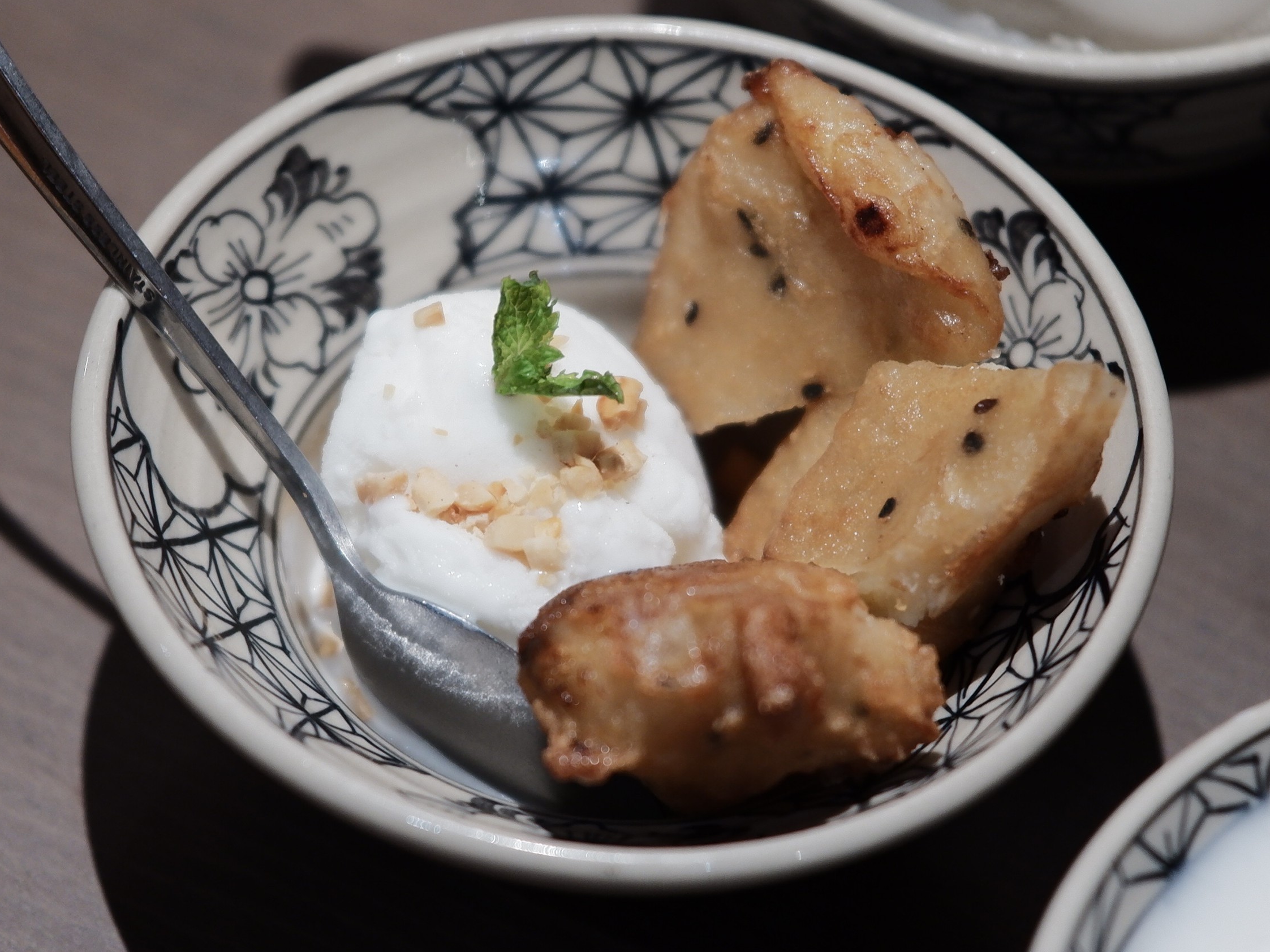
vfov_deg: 16.1
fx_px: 3375
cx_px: 636
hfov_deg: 21.3
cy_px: 475
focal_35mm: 92
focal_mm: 56
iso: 640
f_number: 1.7
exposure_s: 1/85
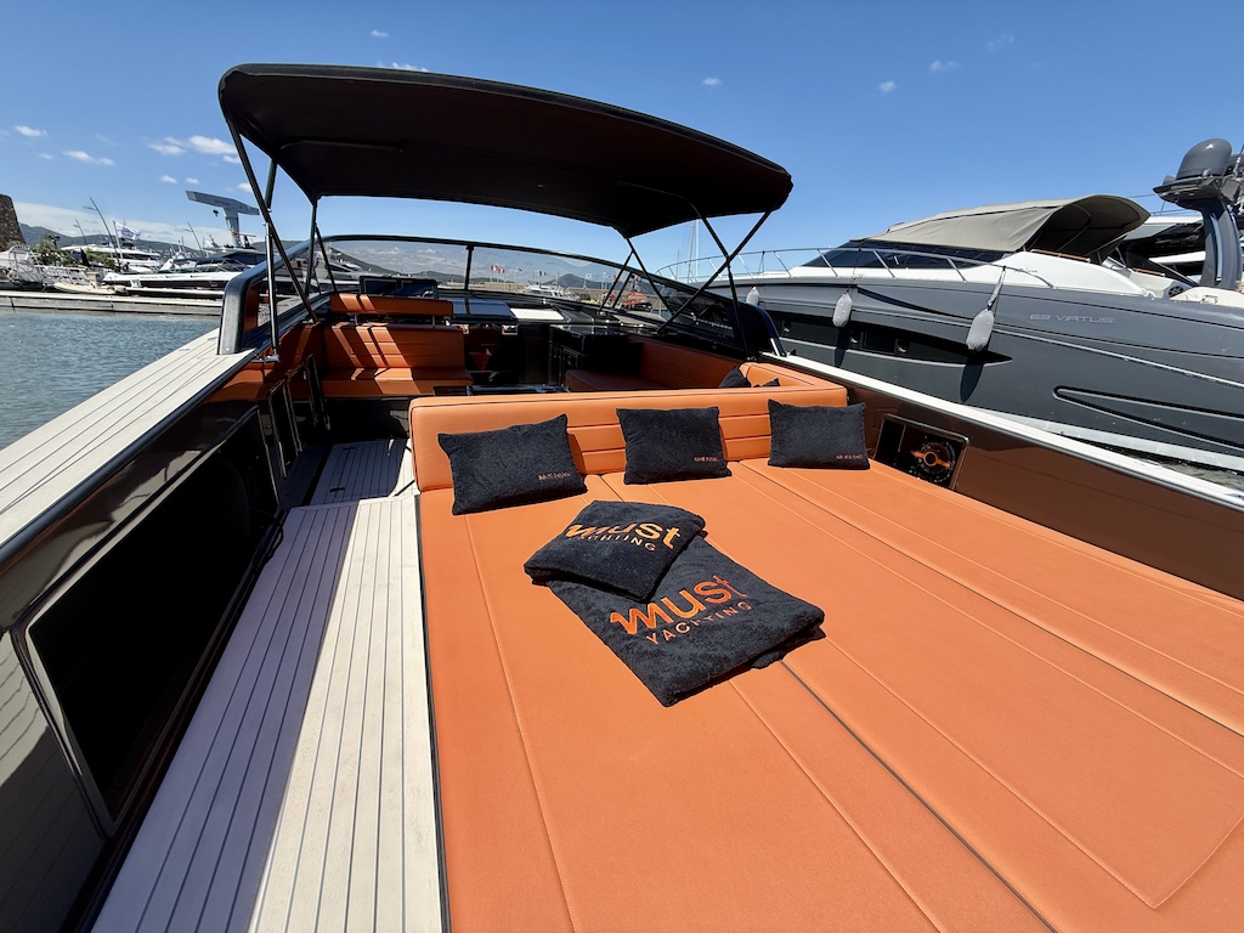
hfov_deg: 102.1
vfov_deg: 85.7
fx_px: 503
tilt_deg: -17.7
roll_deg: -3.7
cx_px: 622
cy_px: 466
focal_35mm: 14
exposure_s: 1/1613
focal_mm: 2.22
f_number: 2.2
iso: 50
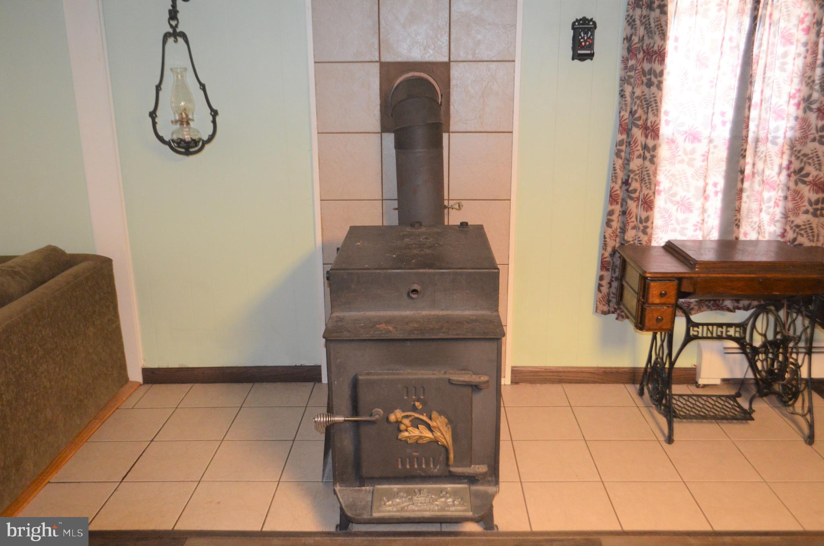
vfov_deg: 43.4
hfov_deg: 62.0
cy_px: 273
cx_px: 412
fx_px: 685
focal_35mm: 30
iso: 2200
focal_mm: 20
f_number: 3.8
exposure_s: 1/60
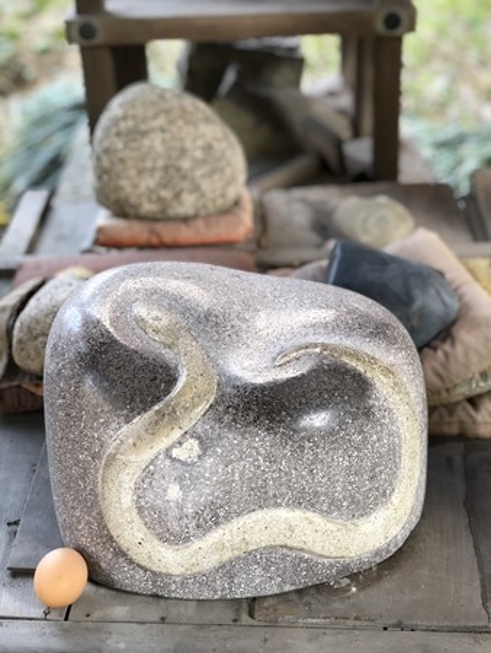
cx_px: 246
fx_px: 1077
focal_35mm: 57
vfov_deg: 33.8
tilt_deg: -31.9
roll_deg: +3.1
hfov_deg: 25.7
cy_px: 326
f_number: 2.8
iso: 50
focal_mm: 6.6
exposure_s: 1/30
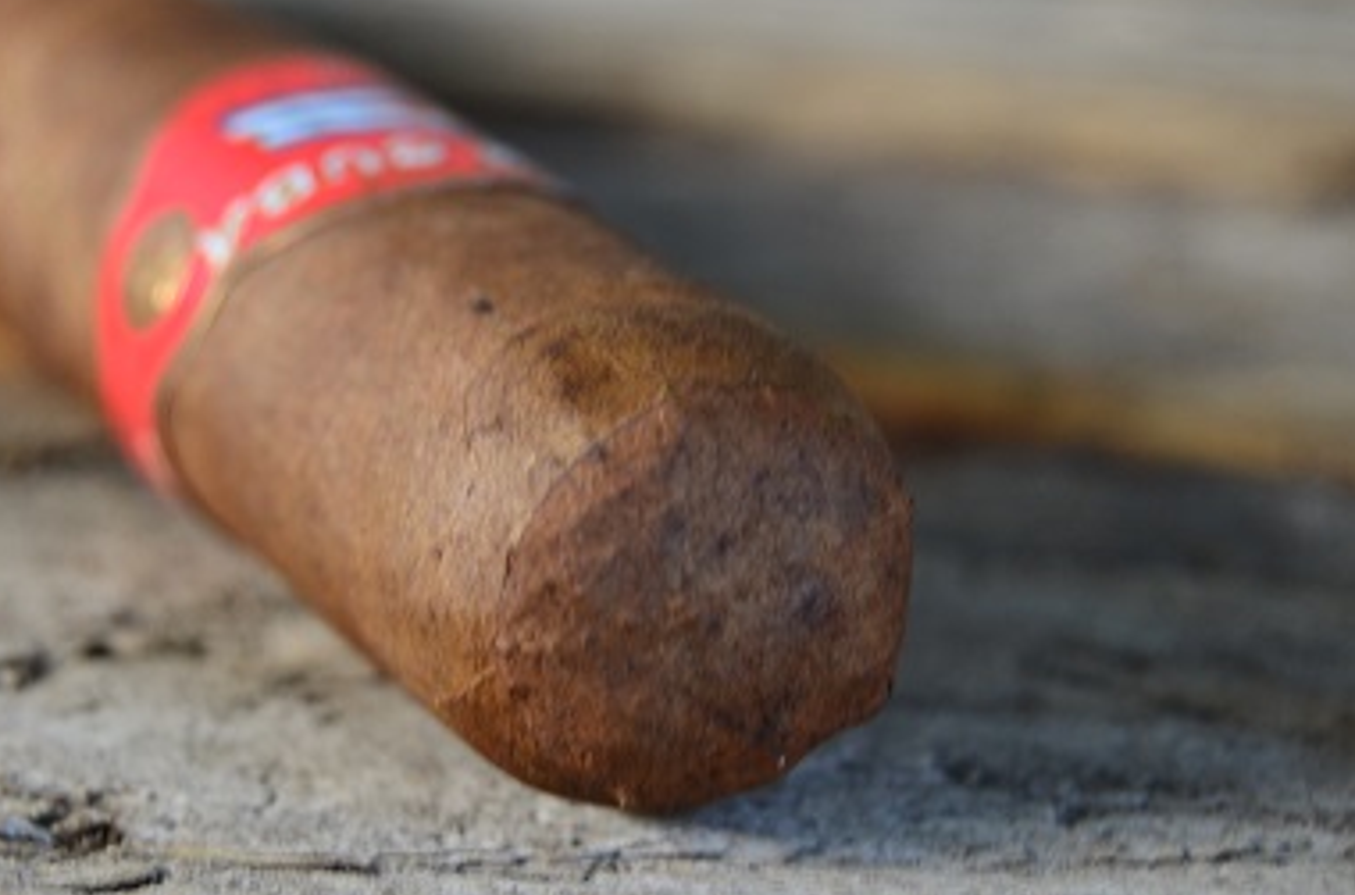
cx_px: 576
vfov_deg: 10.9
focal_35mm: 125
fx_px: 4682
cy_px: 549
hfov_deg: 16.5
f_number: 5.6
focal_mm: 55
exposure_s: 1/30
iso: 360
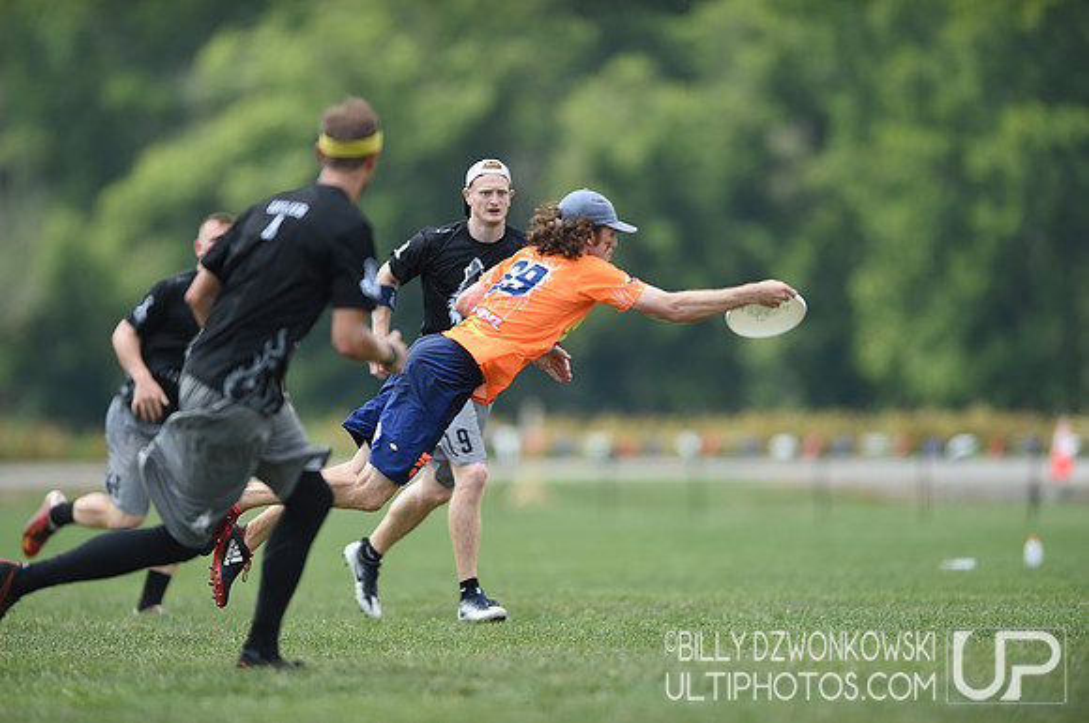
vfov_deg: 3.4
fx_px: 12083
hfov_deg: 5.2
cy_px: 362
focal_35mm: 400
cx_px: 544
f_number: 2.8
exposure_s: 1/1250
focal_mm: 400
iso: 125
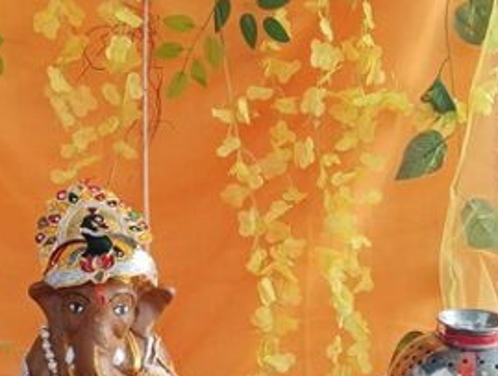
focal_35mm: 85
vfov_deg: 17.2
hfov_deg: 22.8
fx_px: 1226
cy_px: 330
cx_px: 134
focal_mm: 4.22
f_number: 1.8
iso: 138
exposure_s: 1/50
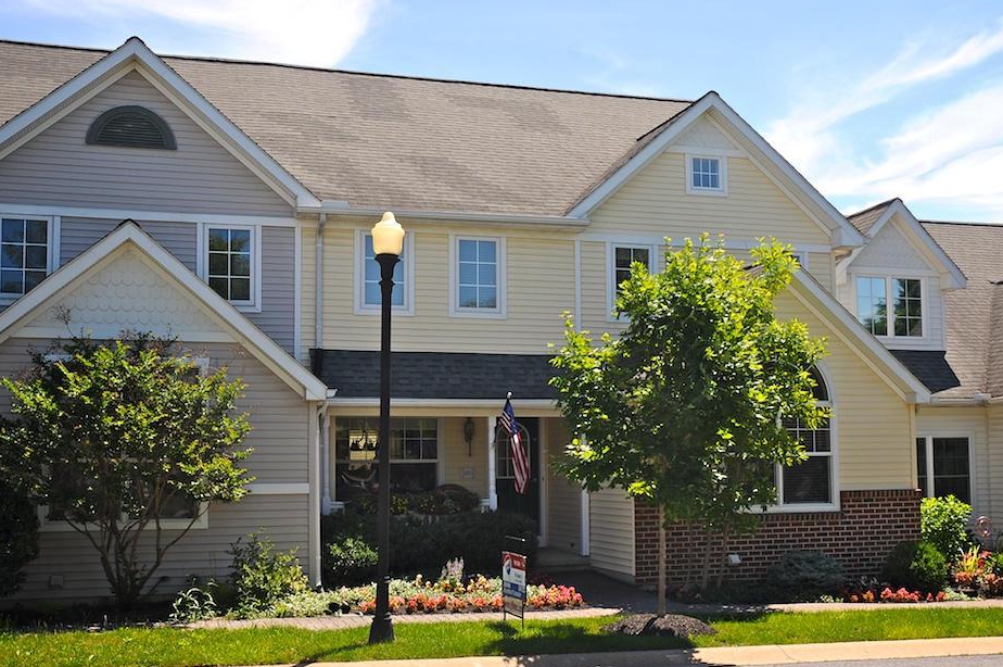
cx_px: 541
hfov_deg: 46.8
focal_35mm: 42
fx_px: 1156
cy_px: 345
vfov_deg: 32.1
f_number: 9
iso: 200
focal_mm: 25
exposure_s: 1/320
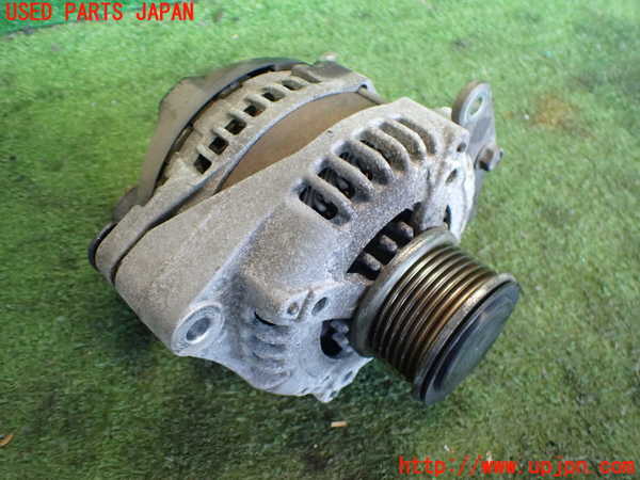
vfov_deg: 46.8
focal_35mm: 30
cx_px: 320
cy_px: 240
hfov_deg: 60.0
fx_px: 555
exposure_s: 1/60
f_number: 2.3
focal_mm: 5.4
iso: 800
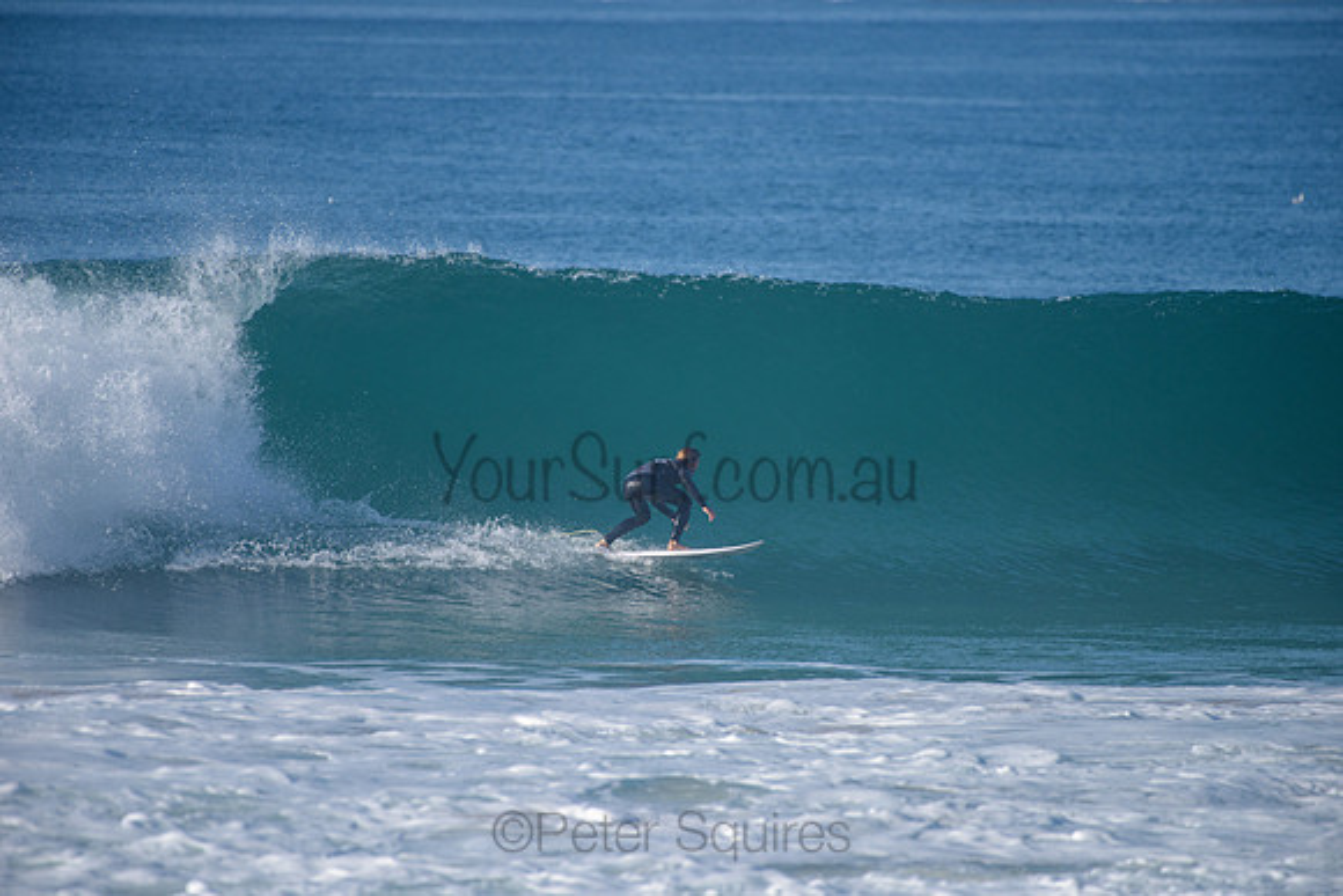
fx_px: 18656
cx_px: 672
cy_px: 448
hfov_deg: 4.1
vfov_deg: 2.8
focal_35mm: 500
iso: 220
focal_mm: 500
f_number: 5.6
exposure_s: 1/2000
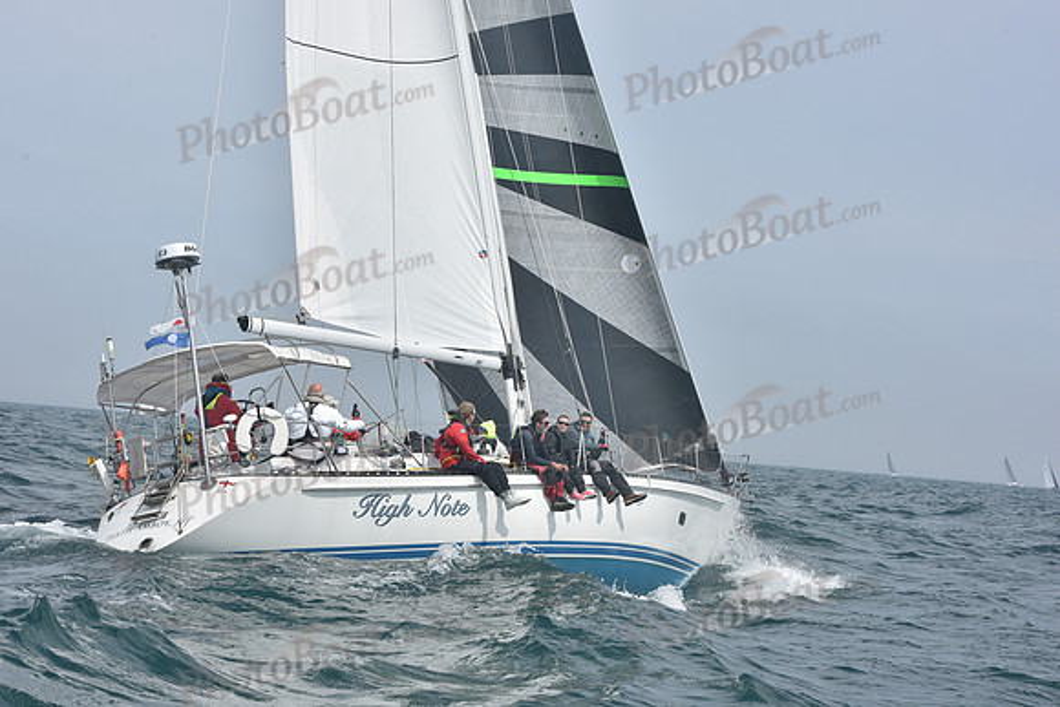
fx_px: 2061
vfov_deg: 19.5
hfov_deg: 28.8
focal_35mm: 70
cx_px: 530
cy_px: 354
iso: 320
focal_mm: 70
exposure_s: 1/800
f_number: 13
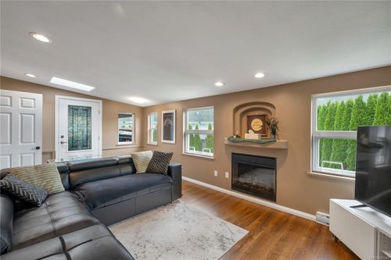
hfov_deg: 98.6
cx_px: 196
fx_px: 168
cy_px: 130
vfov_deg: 75.5
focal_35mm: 16
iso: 320
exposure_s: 1/8
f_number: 5.6
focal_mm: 15.5
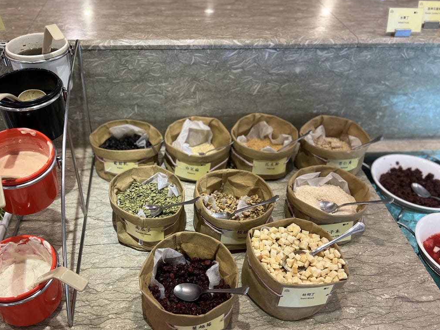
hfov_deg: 58.0
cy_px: 184
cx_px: 184
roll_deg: -1.6
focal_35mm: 31
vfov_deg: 45.4
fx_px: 394
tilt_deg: -40.5
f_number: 1.5
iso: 160
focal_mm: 5.7
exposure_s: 1/60
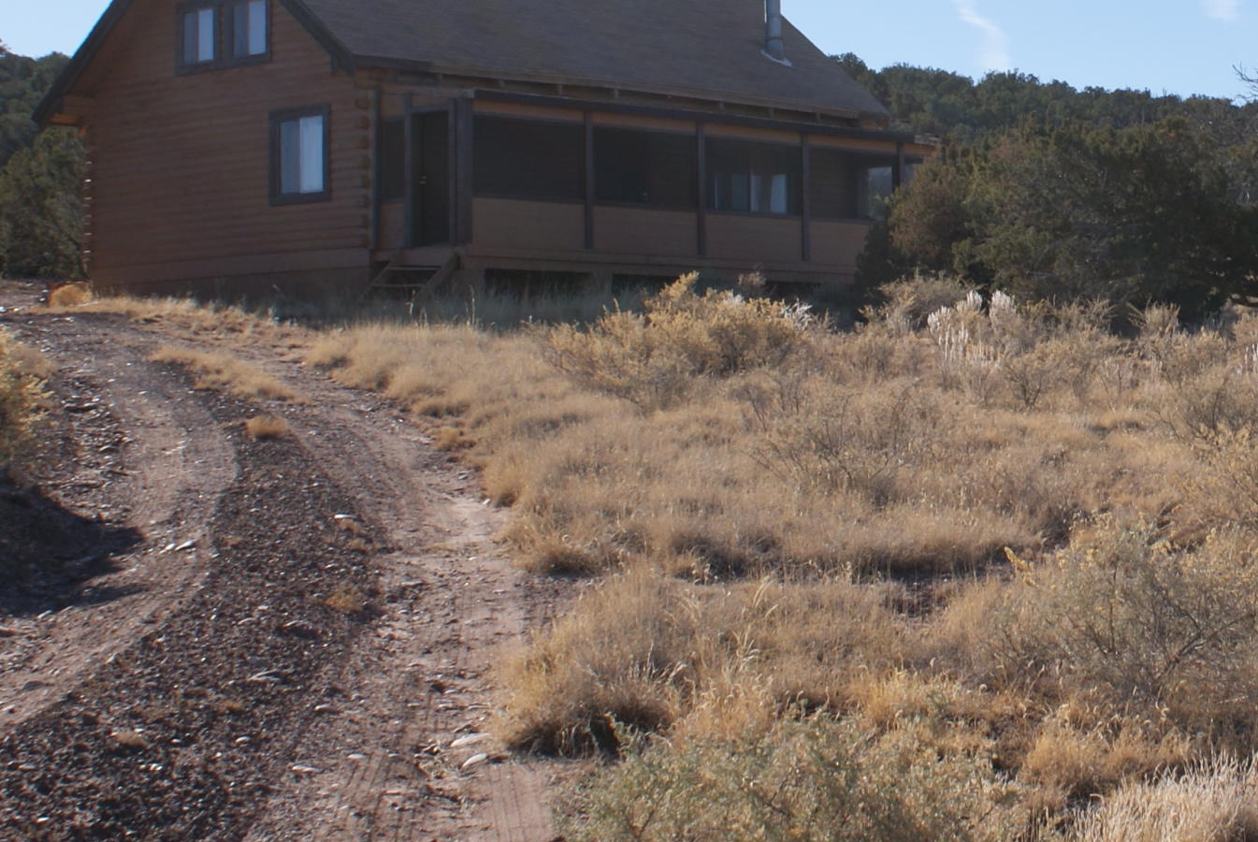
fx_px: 3043
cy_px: 183
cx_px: 1216
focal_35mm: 87
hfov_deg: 22.6
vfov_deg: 15.7
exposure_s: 1/160
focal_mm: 26
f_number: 10
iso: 100
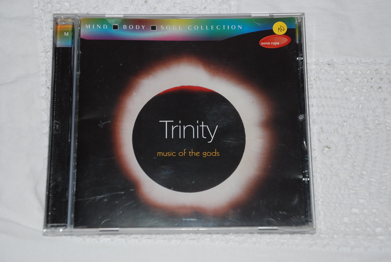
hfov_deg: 26.0
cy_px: 131
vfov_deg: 17.5
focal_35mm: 78
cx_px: 196
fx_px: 848
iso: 200
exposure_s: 1/60
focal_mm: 52
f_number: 5
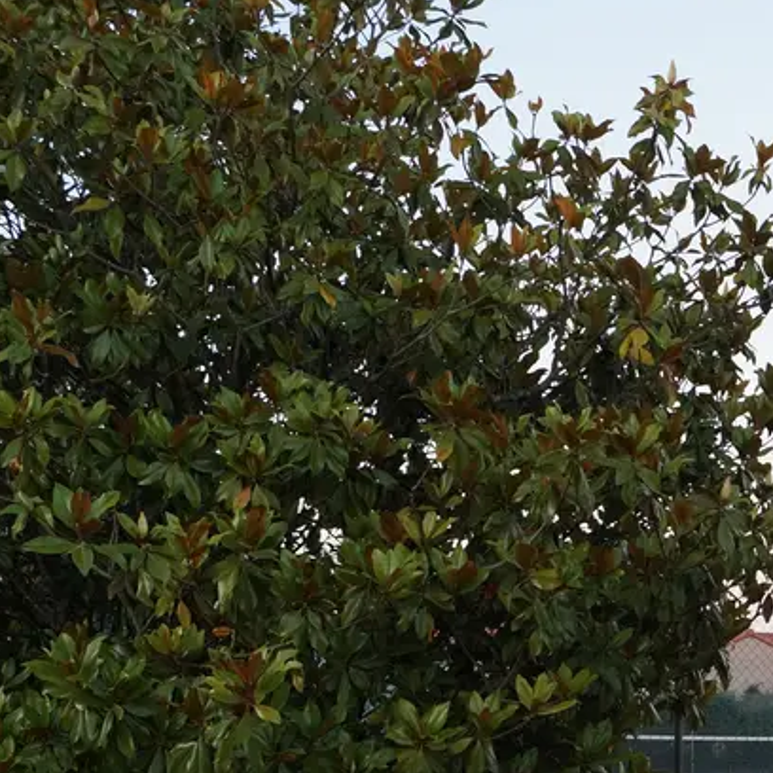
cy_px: 602
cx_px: 1038
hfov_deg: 21.4
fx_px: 1819
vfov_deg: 23.7
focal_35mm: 72
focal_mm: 18
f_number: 4
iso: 800
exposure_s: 1/160
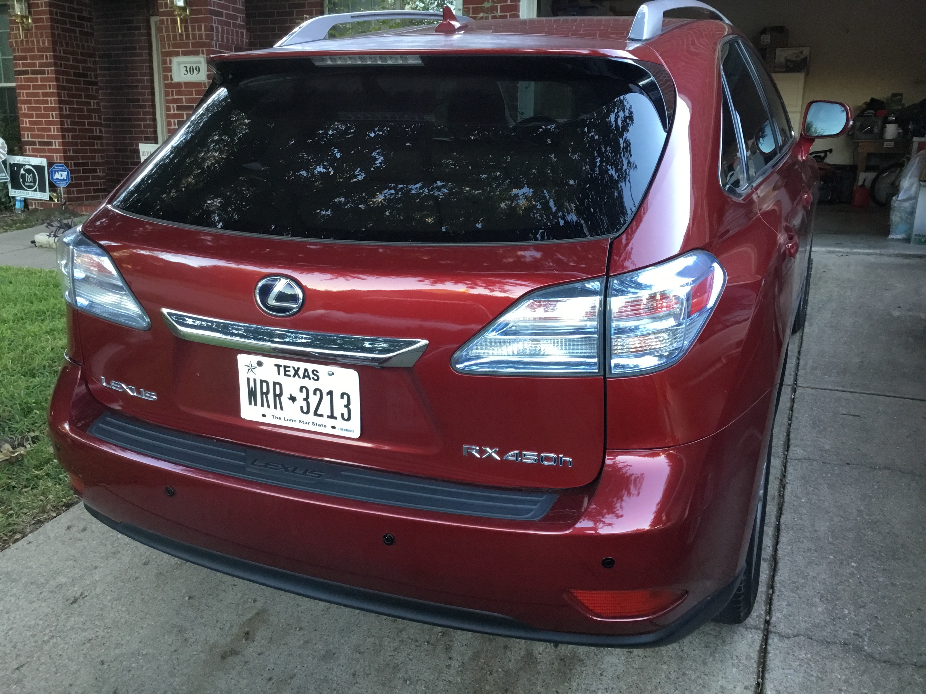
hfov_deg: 58.4
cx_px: 463
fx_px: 829
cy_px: 347
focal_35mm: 31
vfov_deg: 45.4
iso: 50
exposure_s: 1/30
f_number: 2.4
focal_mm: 3.3
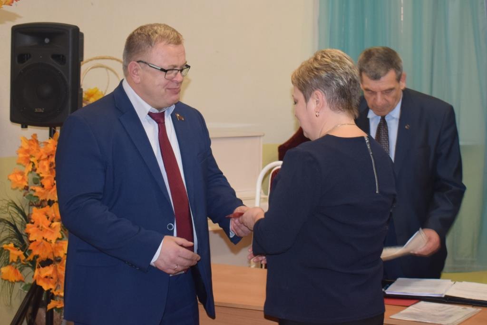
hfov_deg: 41.1
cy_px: 162
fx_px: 649
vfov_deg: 28.1
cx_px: 244
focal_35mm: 48
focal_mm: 32
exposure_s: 1/60
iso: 1400
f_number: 4.5
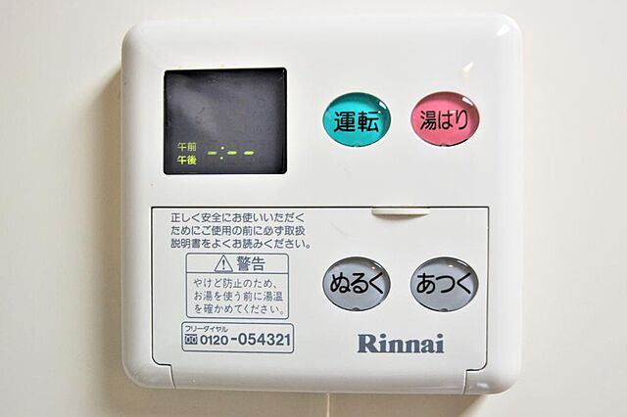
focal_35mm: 36
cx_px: 314
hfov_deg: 53.2
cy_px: 208
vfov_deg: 36.8
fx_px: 627
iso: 320
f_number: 4.5
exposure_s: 1/40
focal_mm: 24
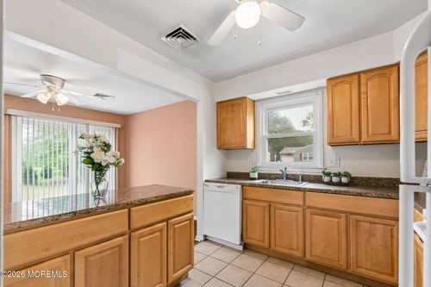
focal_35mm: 15
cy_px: 144
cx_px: 216
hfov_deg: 100.4
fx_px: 180
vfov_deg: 77.3
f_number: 7.1
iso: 800
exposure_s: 1/25
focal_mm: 15
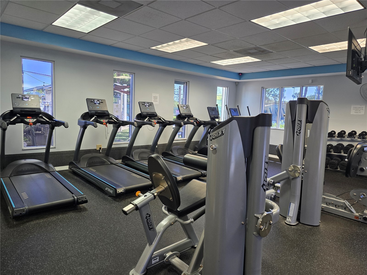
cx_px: 184
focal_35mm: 23
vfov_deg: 58.9
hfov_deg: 73.9
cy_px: 138
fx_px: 244
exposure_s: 1/120
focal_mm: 6.3
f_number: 1.7
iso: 160
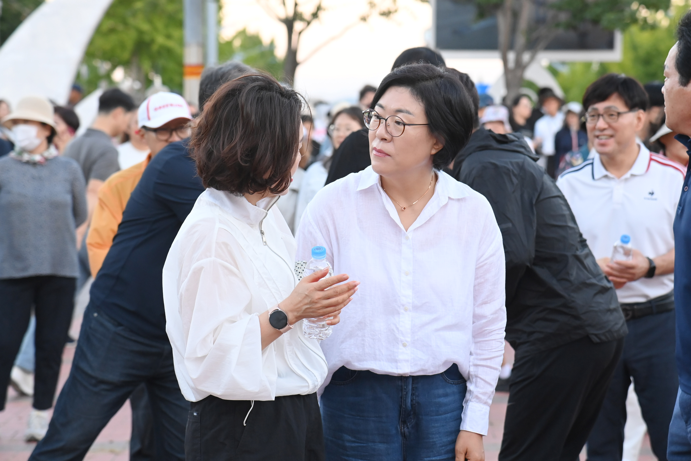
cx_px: 346
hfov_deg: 17.1
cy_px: 230
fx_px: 2303
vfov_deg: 11.4
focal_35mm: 120
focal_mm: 120
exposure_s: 1/250
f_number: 6.3
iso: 3200
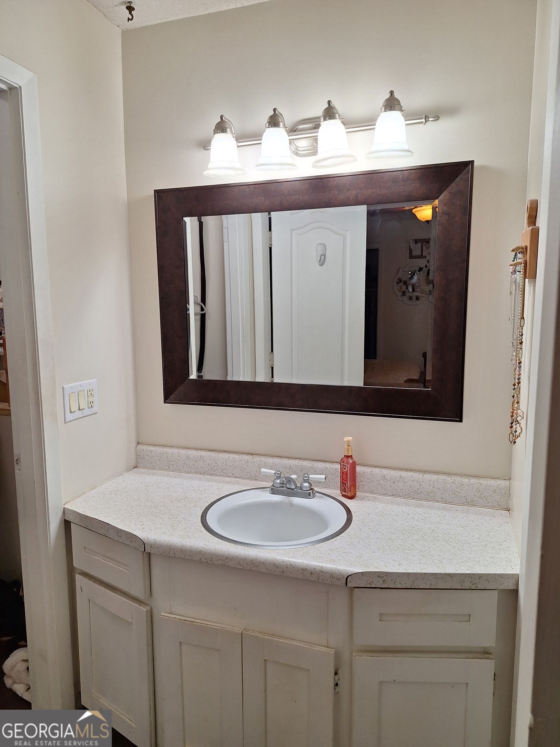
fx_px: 496
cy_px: 374
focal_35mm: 23
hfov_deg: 58.9
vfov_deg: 73.9
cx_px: 280
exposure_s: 1/120
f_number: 1.8
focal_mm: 5.54
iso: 50
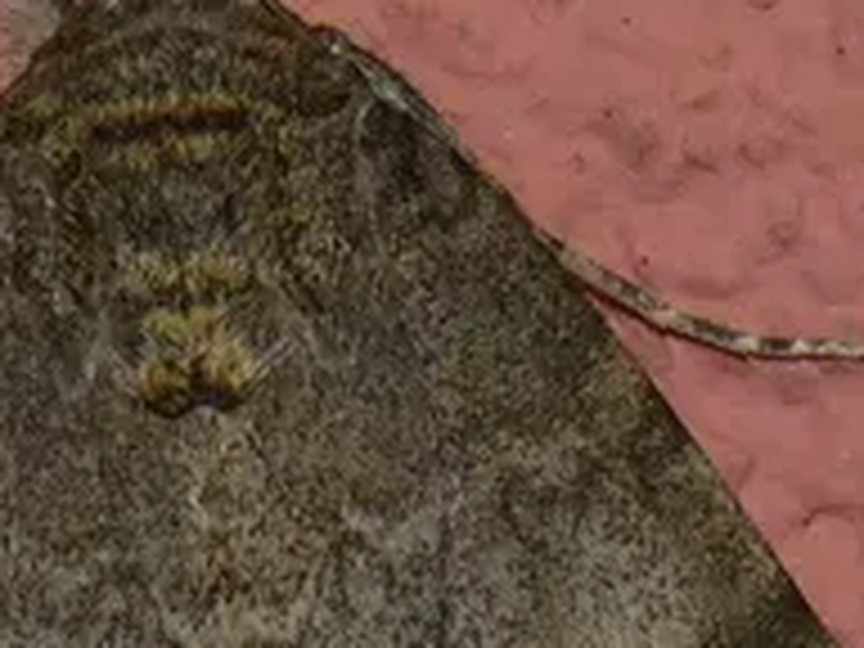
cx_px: 351
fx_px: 14427
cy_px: 630
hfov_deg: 3.4
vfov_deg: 2.6
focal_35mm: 578
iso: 80
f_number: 5.5
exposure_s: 1/60
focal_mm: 30.9
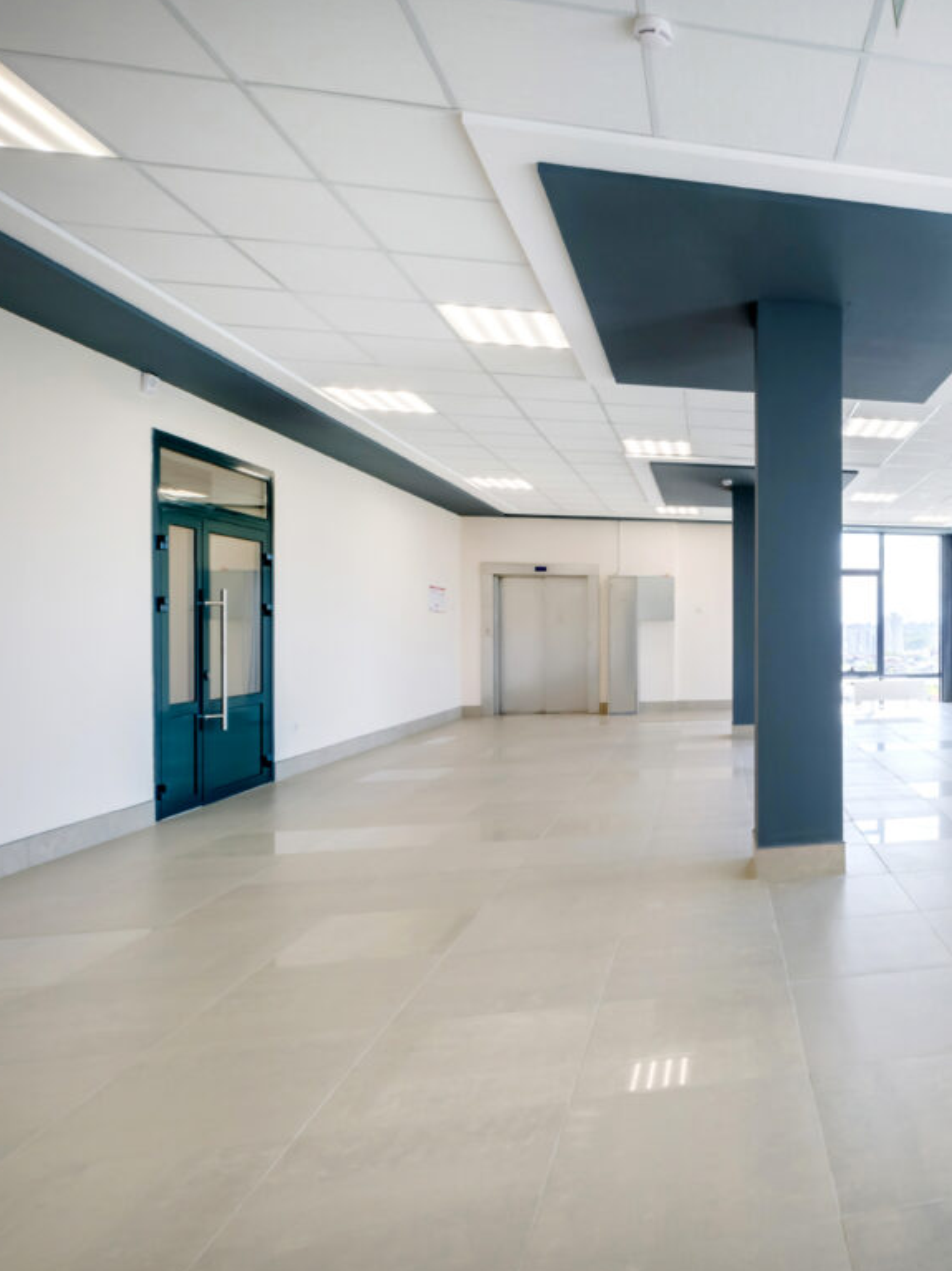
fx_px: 807
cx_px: 945
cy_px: 638
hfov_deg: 50.0
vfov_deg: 76.4
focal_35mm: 22
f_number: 11
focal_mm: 10
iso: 160
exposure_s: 1/20
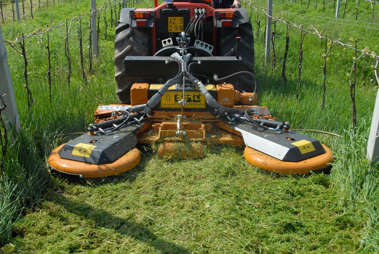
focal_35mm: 48
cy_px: 127
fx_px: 506
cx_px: 190
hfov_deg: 41.1
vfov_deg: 28.1
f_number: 10
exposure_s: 1/400
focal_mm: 32
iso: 400
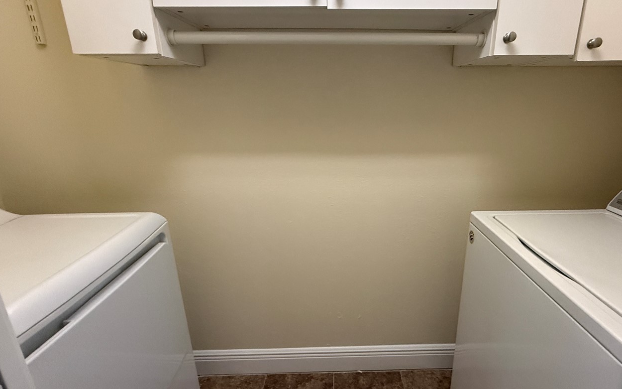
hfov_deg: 87.6
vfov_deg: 62.2
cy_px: 195
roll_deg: -0.3
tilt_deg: -17.7
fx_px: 322
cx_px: 346
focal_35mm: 19
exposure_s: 1/60
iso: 800
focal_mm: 2.22
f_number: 2.2
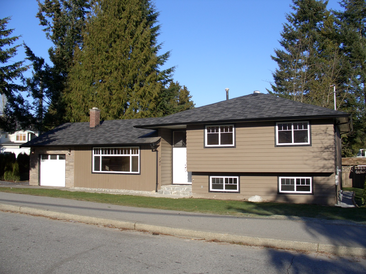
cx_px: 183
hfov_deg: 55.4
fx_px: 349
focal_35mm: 33
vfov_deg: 42.9
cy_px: 137
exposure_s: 1/640
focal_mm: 7.1
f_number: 4.5
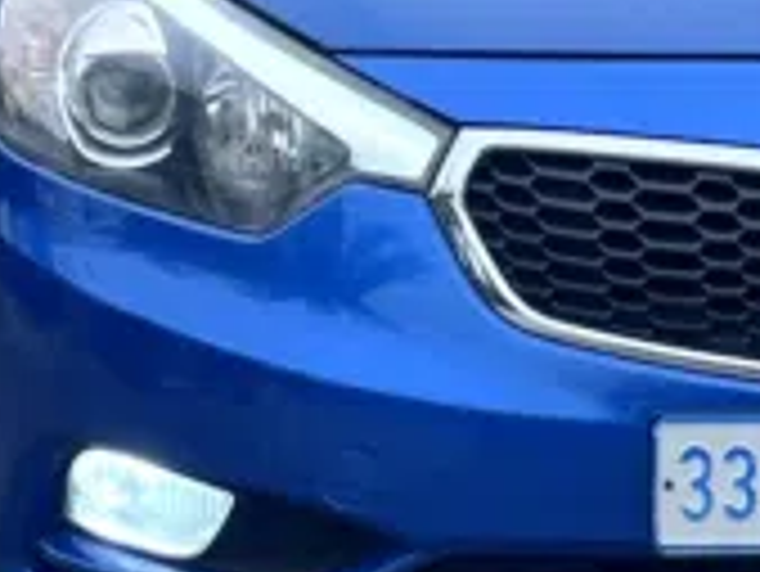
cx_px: 1043
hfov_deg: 6.8
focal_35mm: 290
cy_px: 27
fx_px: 6372
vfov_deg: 5.1
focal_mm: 6.86
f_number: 1.78
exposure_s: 1/751
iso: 64
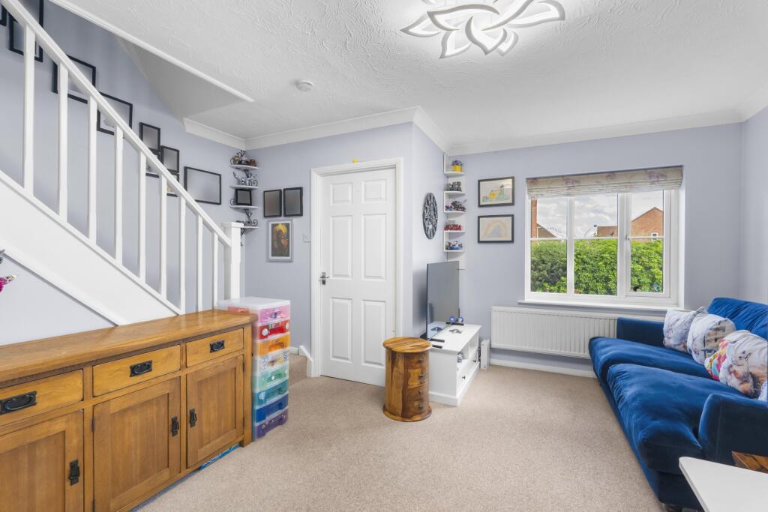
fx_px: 341
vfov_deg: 73.8
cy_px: 256
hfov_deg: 96.7
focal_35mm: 16
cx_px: 384
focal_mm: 16
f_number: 7.1
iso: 320
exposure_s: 1/10
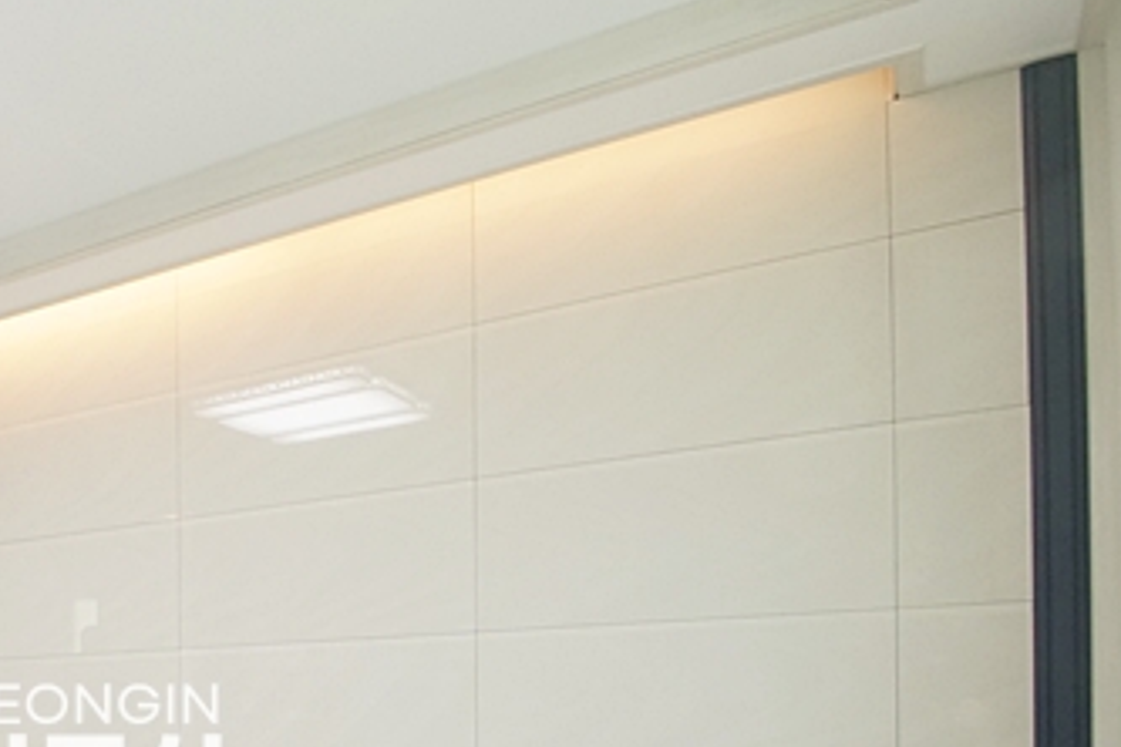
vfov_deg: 34.0
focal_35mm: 36
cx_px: -195
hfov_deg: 39.7
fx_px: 1121
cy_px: 727
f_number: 9
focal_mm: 10
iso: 800
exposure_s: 1/30
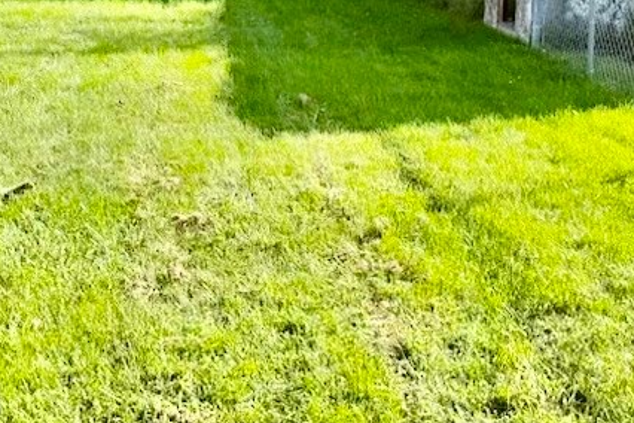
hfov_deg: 33.3
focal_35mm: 60
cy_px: 69
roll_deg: +0.5
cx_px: 259
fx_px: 1057
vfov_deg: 22.2
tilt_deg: -9.7
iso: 80
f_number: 1.78
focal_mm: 6.76
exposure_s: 1/1522
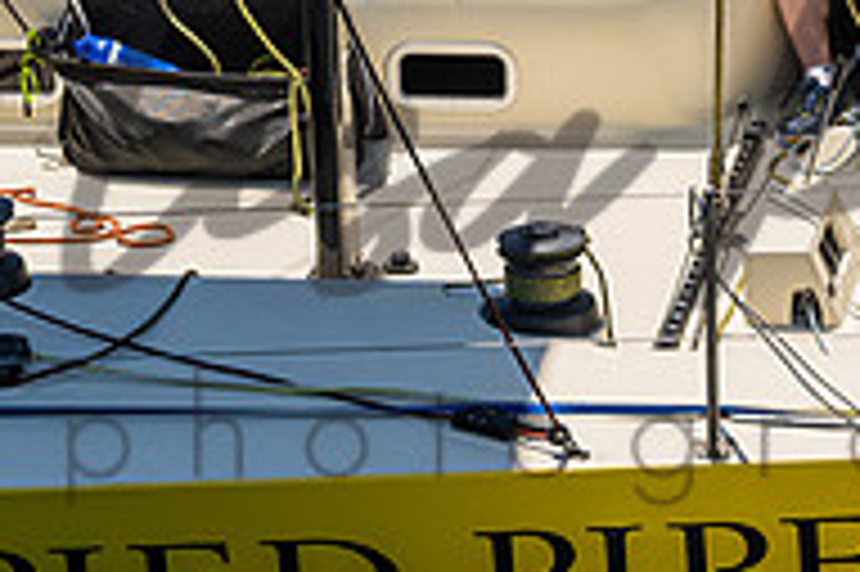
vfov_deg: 3.5
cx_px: 1119
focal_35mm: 390
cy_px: 104
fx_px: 9308
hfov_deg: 5.3
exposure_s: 1/2000
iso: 500
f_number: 8
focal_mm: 120
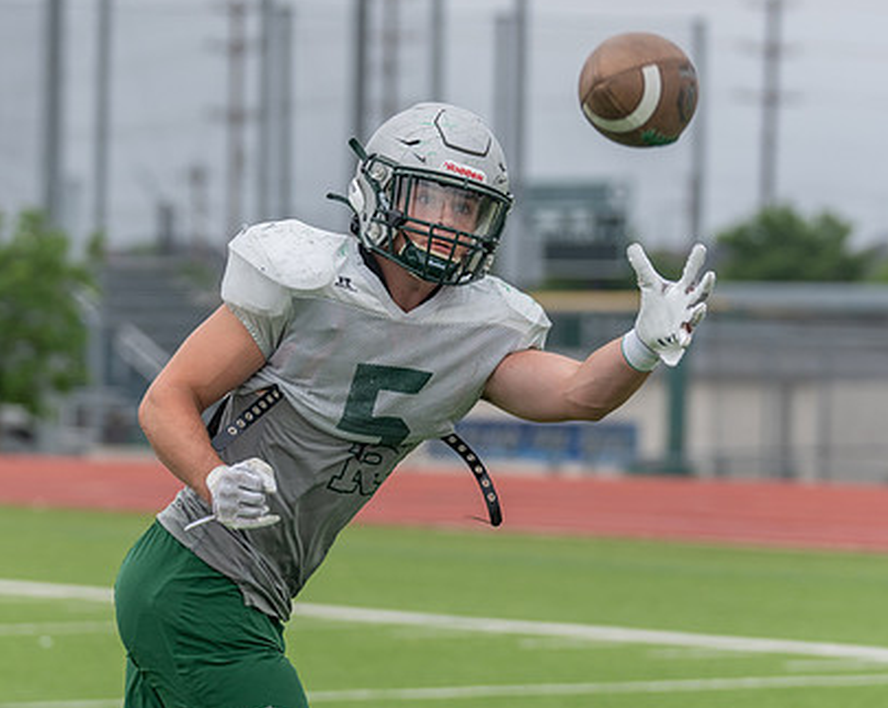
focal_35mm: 233
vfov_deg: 6.6
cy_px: 274
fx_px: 6116
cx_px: 352
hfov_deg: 8.3
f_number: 3.5
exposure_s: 1/1250
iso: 200
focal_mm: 134
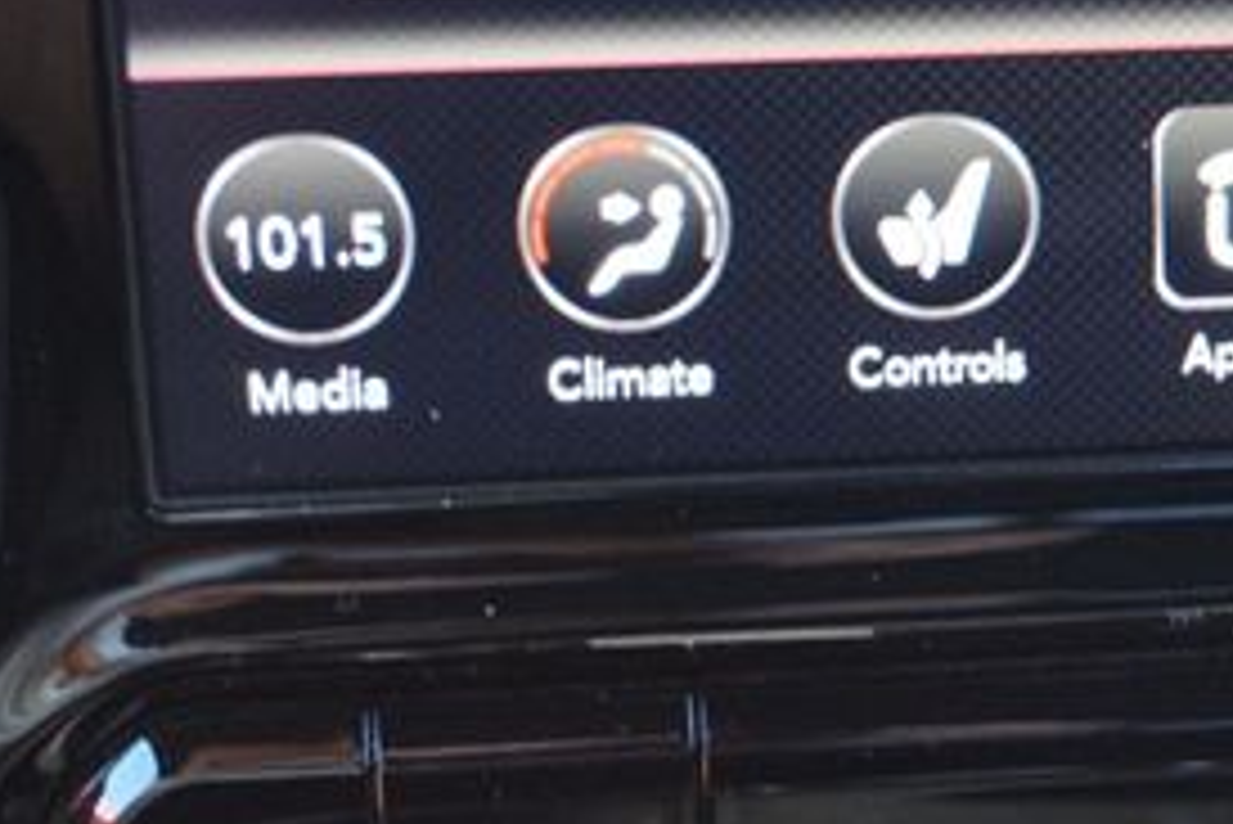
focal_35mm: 112
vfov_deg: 12.1
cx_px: 1125
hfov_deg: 17.9
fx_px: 3838
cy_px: 783
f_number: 5
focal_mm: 32
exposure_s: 1/60
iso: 1250
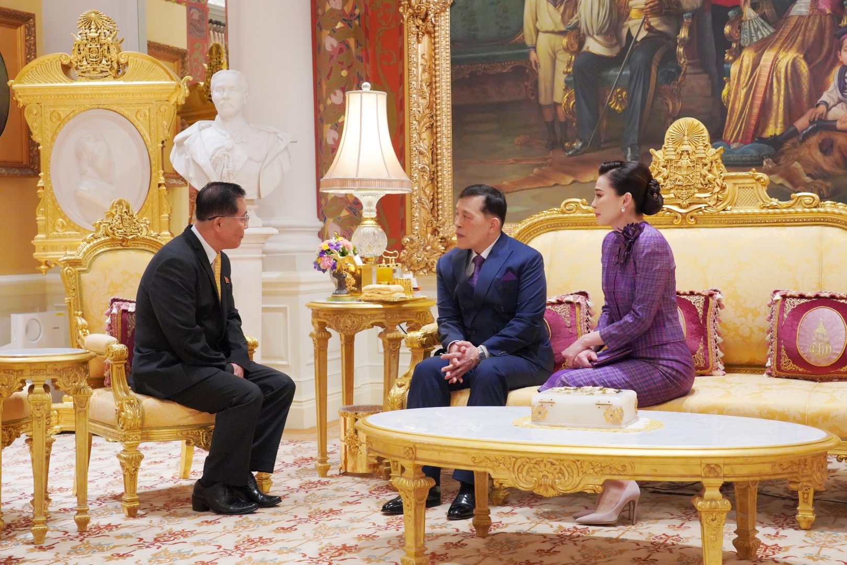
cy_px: 282
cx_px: 424
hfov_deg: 39.6
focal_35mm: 50
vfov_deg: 27.0
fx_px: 1176
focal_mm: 50
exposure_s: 1/160
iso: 5000
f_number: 6.3
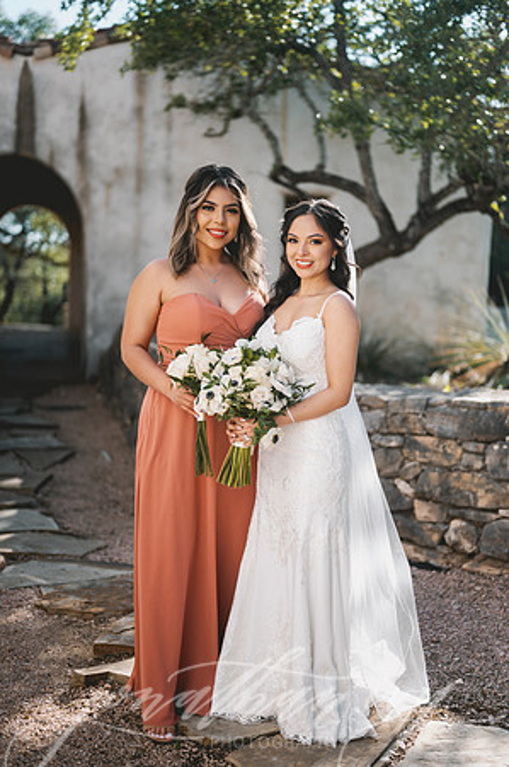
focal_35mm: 50
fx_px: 1063
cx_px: 254
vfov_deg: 39.6
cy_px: 384
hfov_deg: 26.9
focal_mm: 50
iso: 80
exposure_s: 1/2500
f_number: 1.8
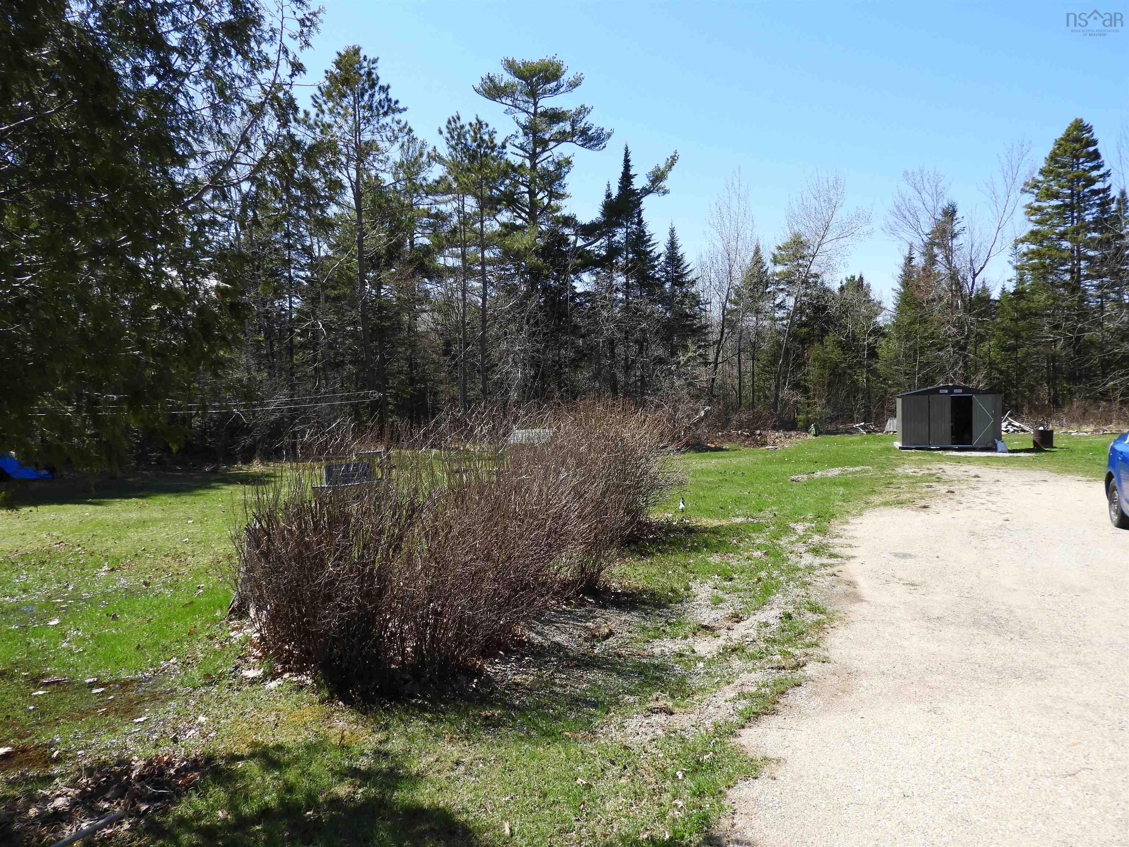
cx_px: 564
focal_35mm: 24
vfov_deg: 56.8
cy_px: 424
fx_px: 783
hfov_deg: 71.6
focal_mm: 4.3
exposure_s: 1/800
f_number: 3.3
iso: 100
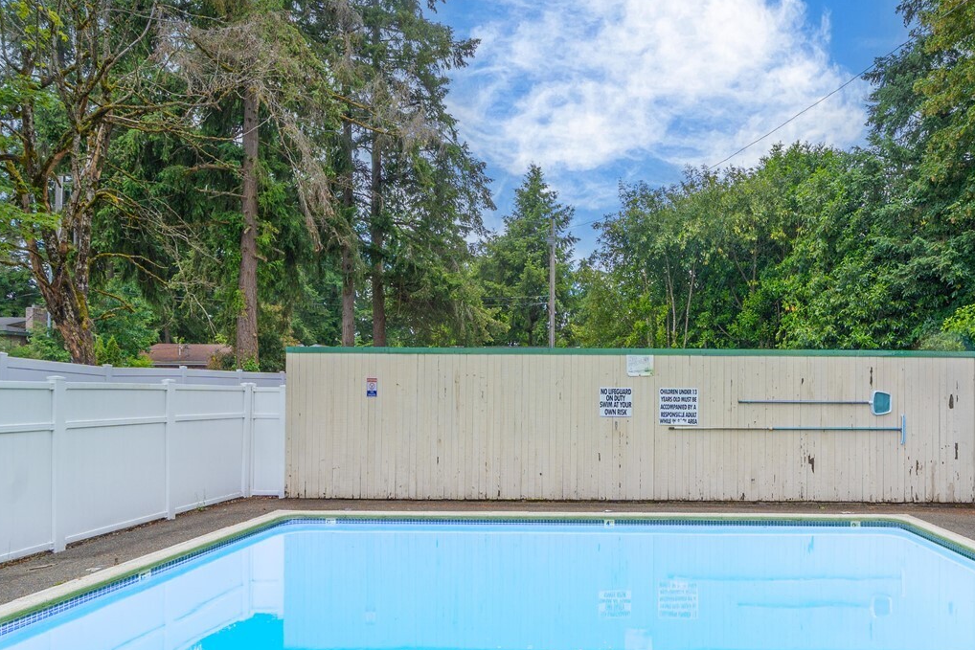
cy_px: 384
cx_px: 616
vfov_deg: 61.5
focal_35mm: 20
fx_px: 542
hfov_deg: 82.2
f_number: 8
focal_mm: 12
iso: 100
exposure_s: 1/125
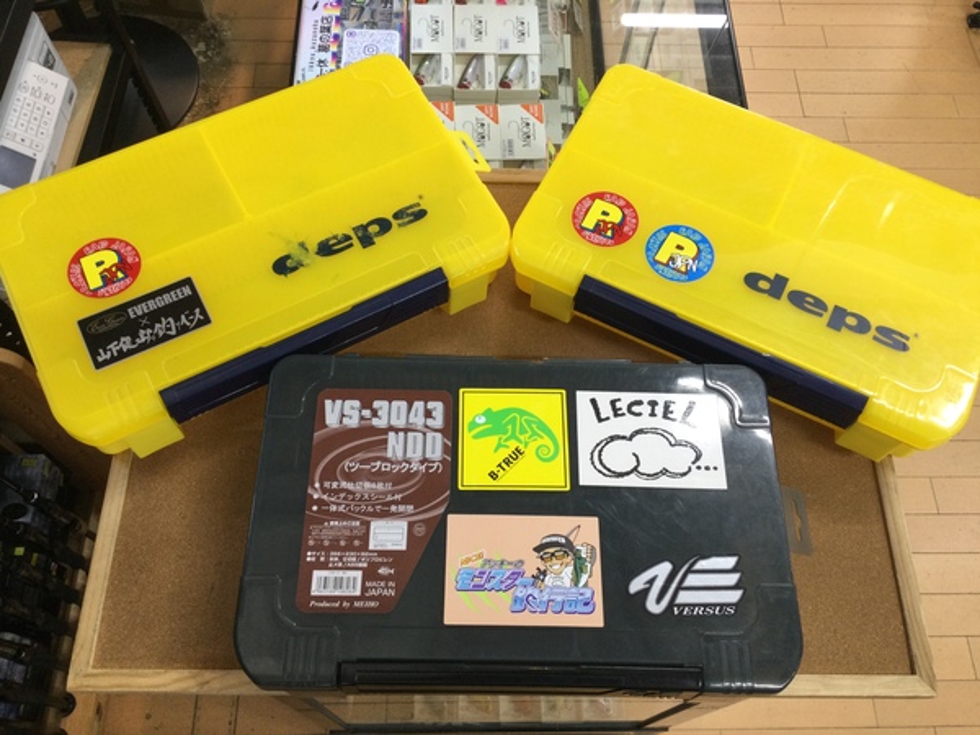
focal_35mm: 31
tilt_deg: -64.6
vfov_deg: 45.4
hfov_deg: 58.4
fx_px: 878
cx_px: 490
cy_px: 368
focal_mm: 3.3
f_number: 2.4
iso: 50
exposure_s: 1/30
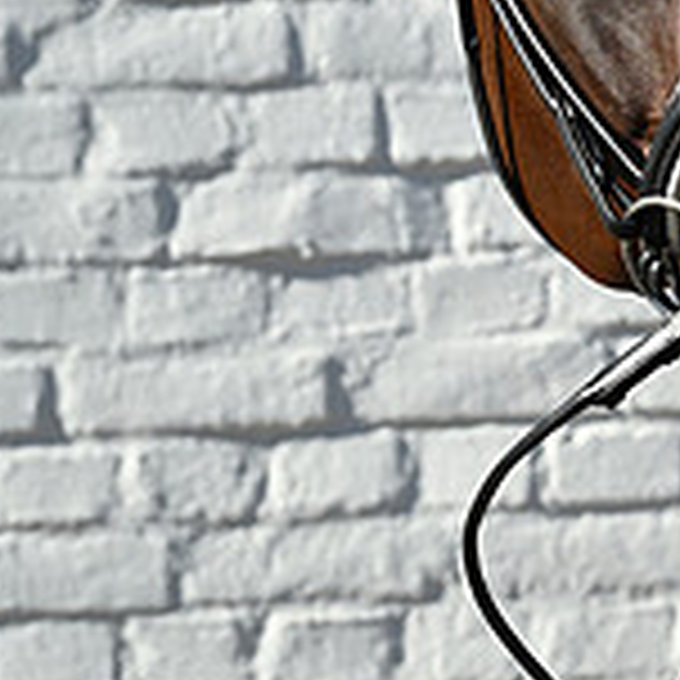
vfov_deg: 6.5
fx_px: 5934
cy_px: -16
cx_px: 1094
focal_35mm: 267
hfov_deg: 6.5
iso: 400
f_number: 5.6
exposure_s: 1/1600
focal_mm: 82
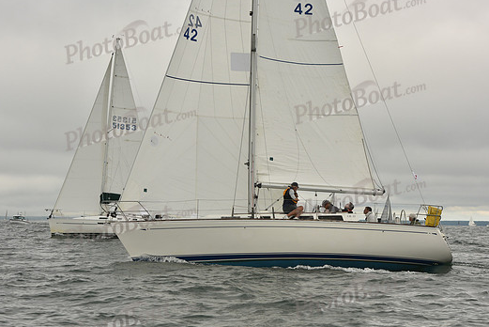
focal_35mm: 89
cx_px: 246
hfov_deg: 22.9
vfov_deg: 15.4
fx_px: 1210
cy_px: 162
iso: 320
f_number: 9
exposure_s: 1/800
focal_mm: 80
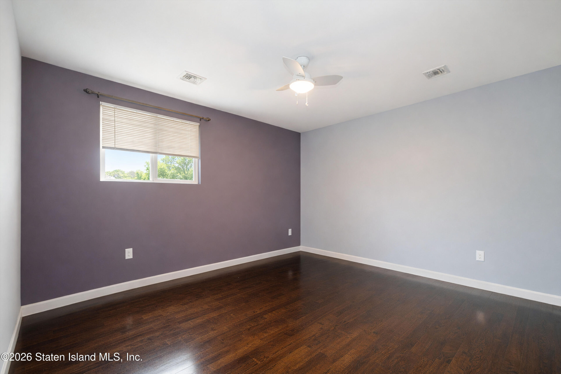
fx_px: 249
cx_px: 280
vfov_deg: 73.8
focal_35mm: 16
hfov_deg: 96.7
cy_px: 187
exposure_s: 1/4
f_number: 4
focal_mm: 16
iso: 64
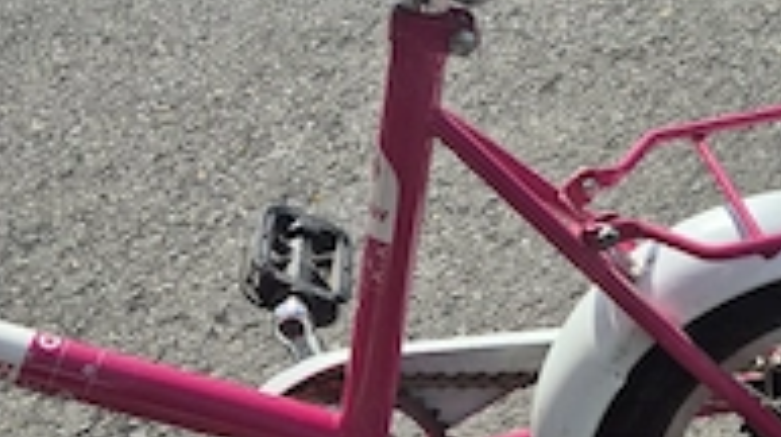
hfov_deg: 39.1
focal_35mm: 52
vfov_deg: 22.6
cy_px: 73
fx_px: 1076
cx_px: 562
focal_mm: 5.4
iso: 25
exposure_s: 1/3333
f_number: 1.8
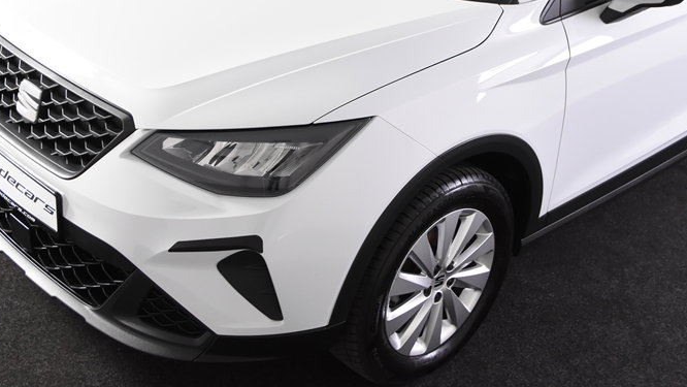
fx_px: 1057
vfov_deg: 20.5
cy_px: 71
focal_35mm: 58
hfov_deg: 35.9
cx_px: 414
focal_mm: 24
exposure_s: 1/60
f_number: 4
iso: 1600
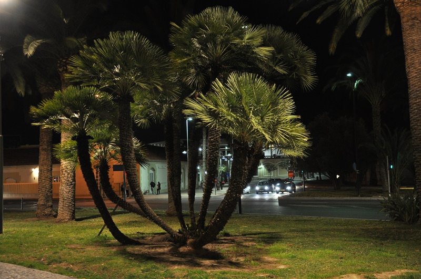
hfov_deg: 51.3
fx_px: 438
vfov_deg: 35.4
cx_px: 210
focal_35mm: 38
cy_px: 140
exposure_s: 1/13
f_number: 4
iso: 800
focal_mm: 25
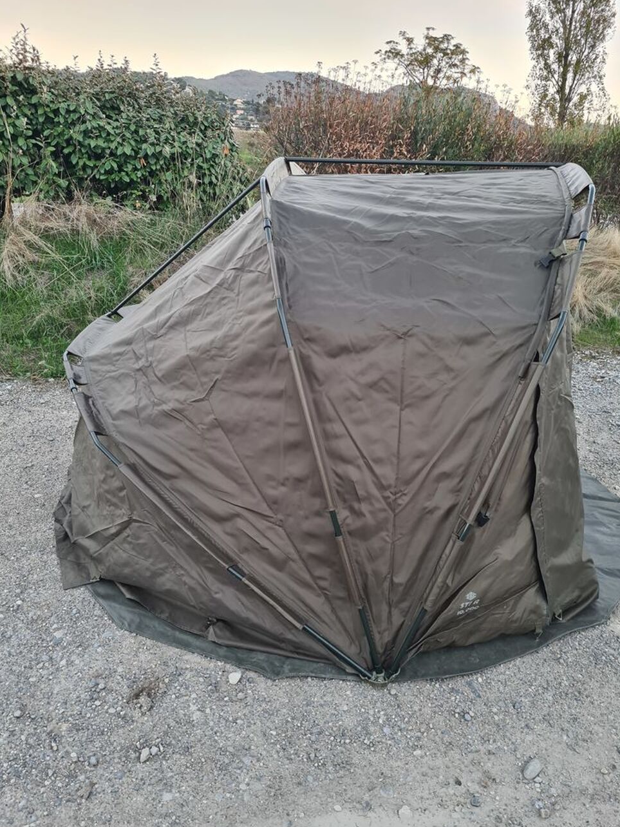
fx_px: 645
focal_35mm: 27
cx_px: 311
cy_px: 427
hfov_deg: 51.4
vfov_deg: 65.3
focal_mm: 5.4
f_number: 1.8
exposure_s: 1/50
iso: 100
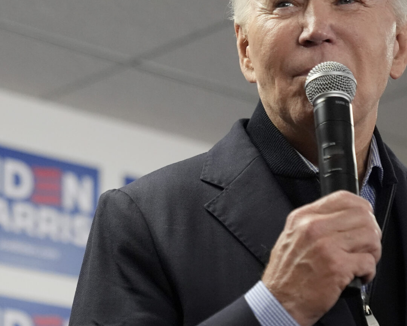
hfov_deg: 12.8
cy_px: 185
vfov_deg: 10.4
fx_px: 1795
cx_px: 51
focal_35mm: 149
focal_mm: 67
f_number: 2.8
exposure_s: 1/640
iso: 4000
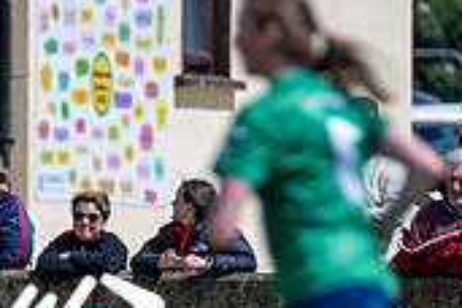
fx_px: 19569
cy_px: 386
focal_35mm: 1525
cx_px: 92
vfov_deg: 0.9
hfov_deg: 1.4
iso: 90
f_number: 2.8
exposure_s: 1/3200
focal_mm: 300
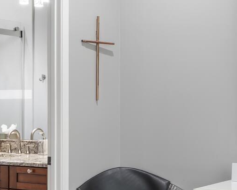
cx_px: 214
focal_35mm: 88
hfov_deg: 21.3
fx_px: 617
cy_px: 84
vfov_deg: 17.4
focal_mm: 16
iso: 640
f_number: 8
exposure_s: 1/100
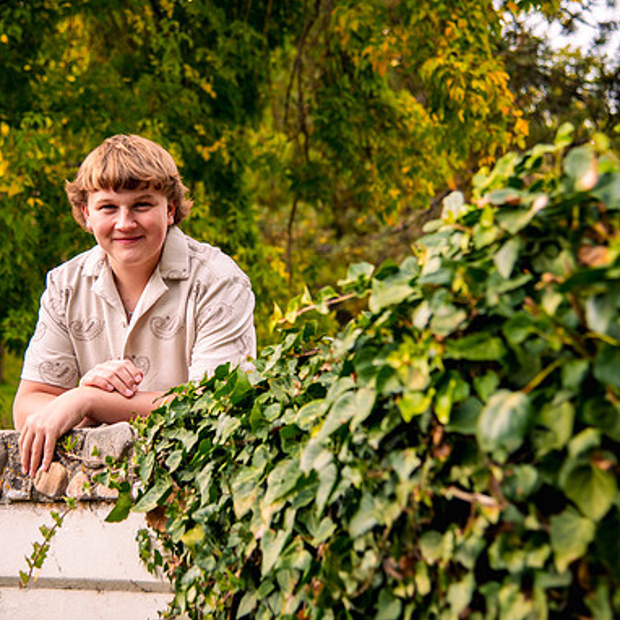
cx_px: 246
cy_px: 290
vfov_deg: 23.1
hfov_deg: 23.0
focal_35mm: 75
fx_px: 1520
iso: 200
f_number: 4
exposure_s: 1/100
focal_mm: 55
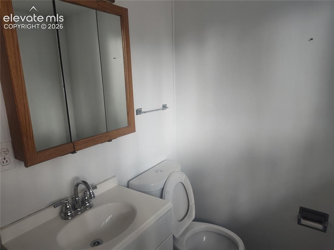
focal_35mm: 23
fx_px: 222
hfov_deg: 74.0
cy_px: 125
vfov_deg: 58.8
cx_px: 167
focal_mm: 5.56
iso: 1125
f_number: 1.8
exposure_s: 1/60
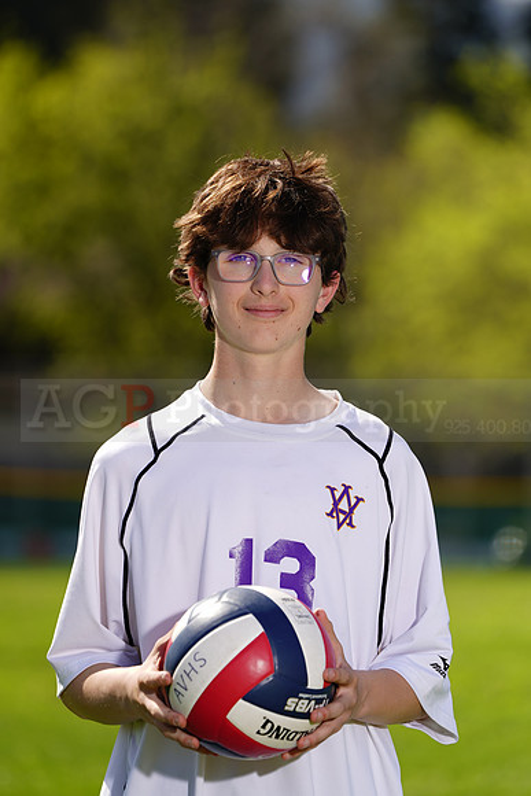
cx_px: 266
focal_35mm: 333
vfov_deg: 6.2
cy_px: 398
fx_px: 7363
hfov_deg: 4.1
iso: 64
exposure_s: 1/200
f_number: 7.1
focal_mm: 333
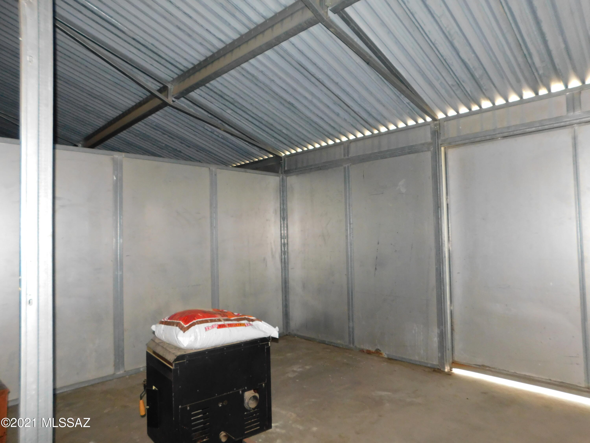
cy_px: 222
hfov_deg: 73.9
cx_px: 295
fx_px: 392
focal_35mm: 23
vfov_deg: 58.9
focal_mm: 4
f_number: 3
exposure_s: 1/30
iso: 250
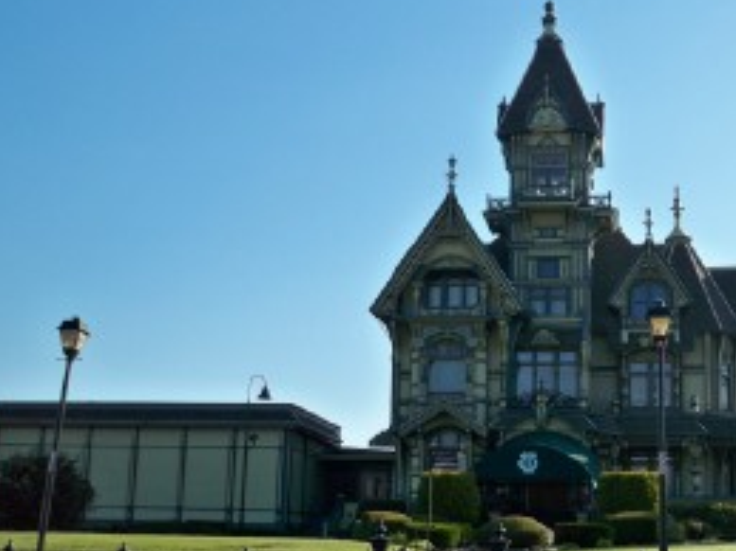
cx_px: 537
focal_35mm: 54
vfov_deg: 27.0
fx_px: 1148
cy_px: 244
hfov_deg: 34.9
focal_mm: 6.3
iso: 64
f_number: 3.1
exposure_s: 1/640
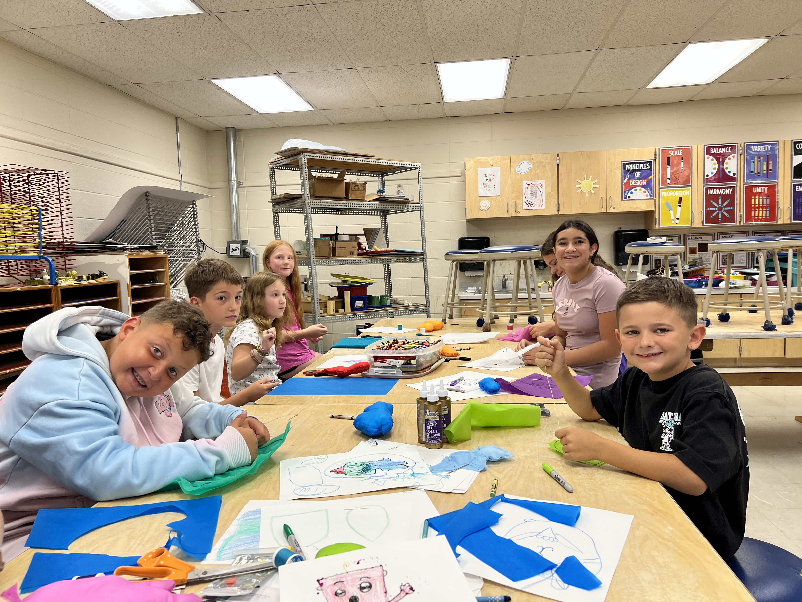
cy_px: 301
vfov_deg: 53.1
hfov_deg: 67.3
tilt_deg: -3.9
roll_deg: +2.7
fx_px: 602
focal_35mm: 26
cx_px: 401
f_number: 1.5
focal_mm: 5.7
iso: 100
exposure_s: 1/120
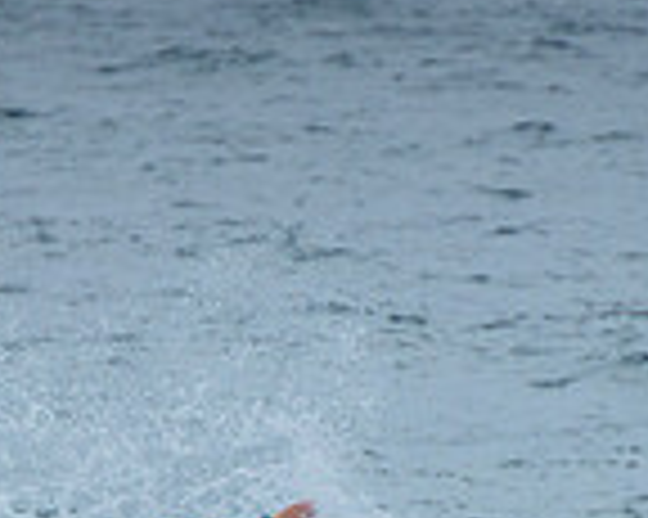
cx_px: 311
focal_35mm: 1856
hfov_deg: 1.0
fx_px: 35571
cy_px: 742
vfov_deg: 0.8
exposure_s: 1/1600
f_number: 8
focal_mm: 400
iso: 500
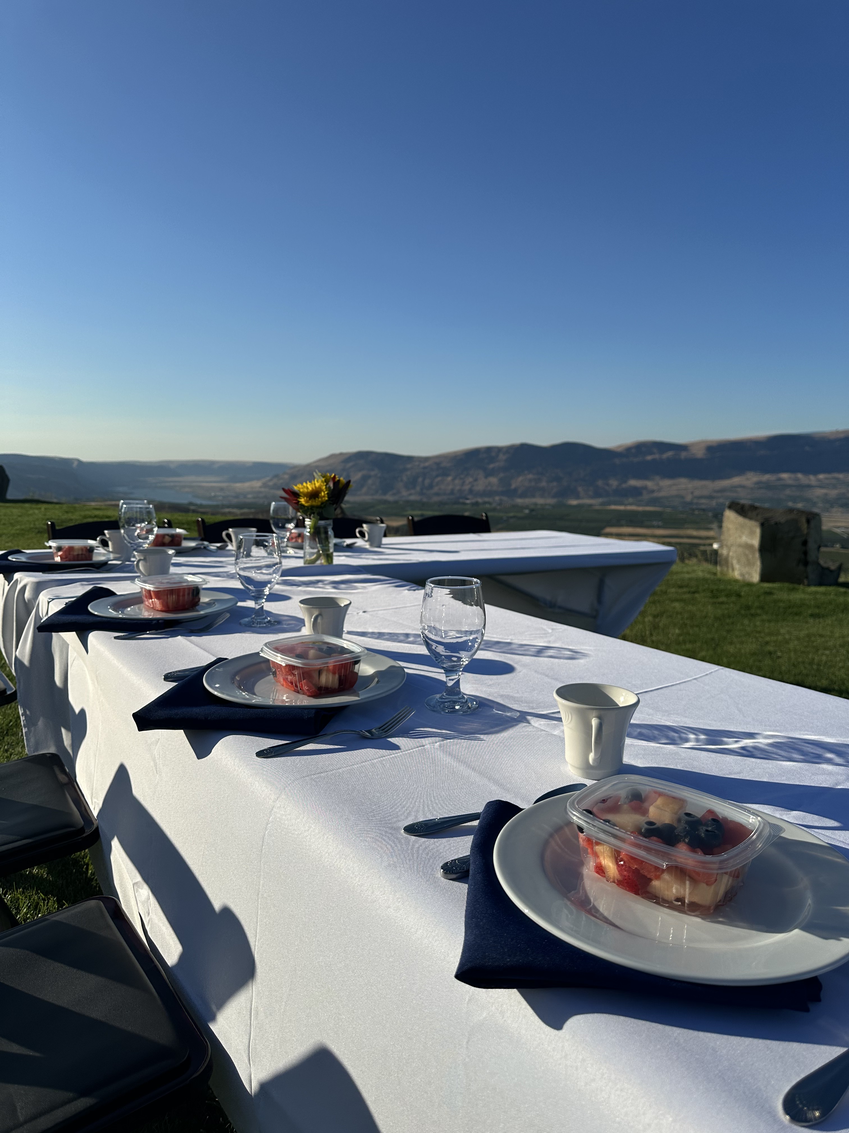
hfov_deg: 56.8
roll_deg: -1.4
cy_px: 566
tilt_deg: -6.5
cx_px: 424
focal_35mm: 24
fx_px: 785
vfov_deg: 71.6
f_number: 1.78
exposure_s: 1/8929
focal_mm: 6.86
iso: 80
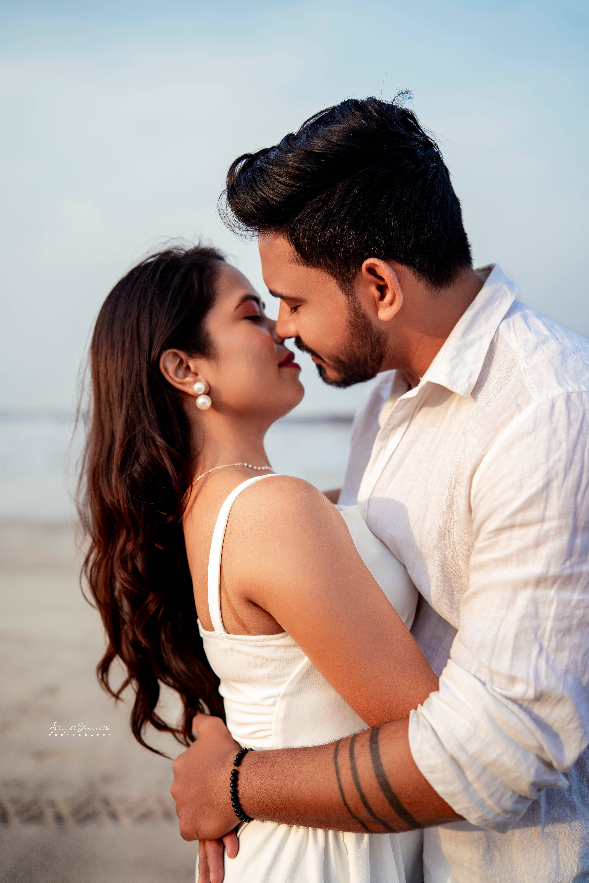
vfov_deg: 54.4
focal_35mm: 35
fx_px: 859
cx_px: 294
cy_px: 442
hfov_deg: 37.9
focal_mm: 35
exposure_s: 1/1600
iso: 250
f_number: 2
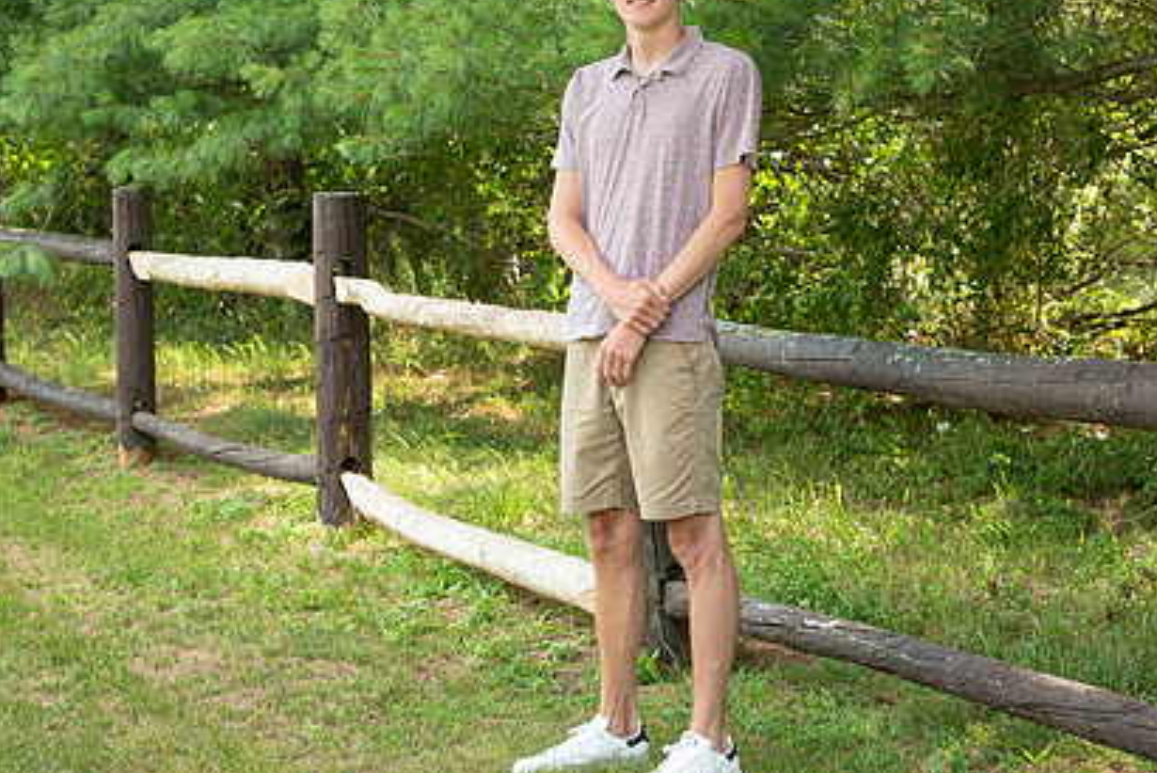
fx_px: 3184
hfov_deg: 20.6
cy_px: 323
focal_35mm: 99
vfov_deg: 13.8
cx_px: 677
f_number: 6.3
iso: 500
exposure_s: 1/200
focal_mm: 70
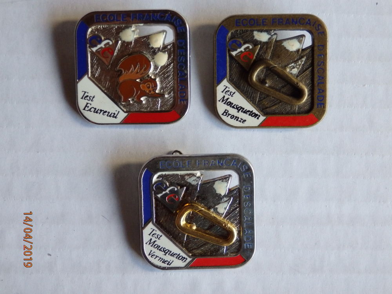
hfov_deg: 29.4
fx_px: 747
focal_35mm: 66
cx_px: 196
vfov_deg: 22.3
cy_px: 147
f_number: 4.4
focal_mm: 11.9
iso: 640
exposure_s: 1/100
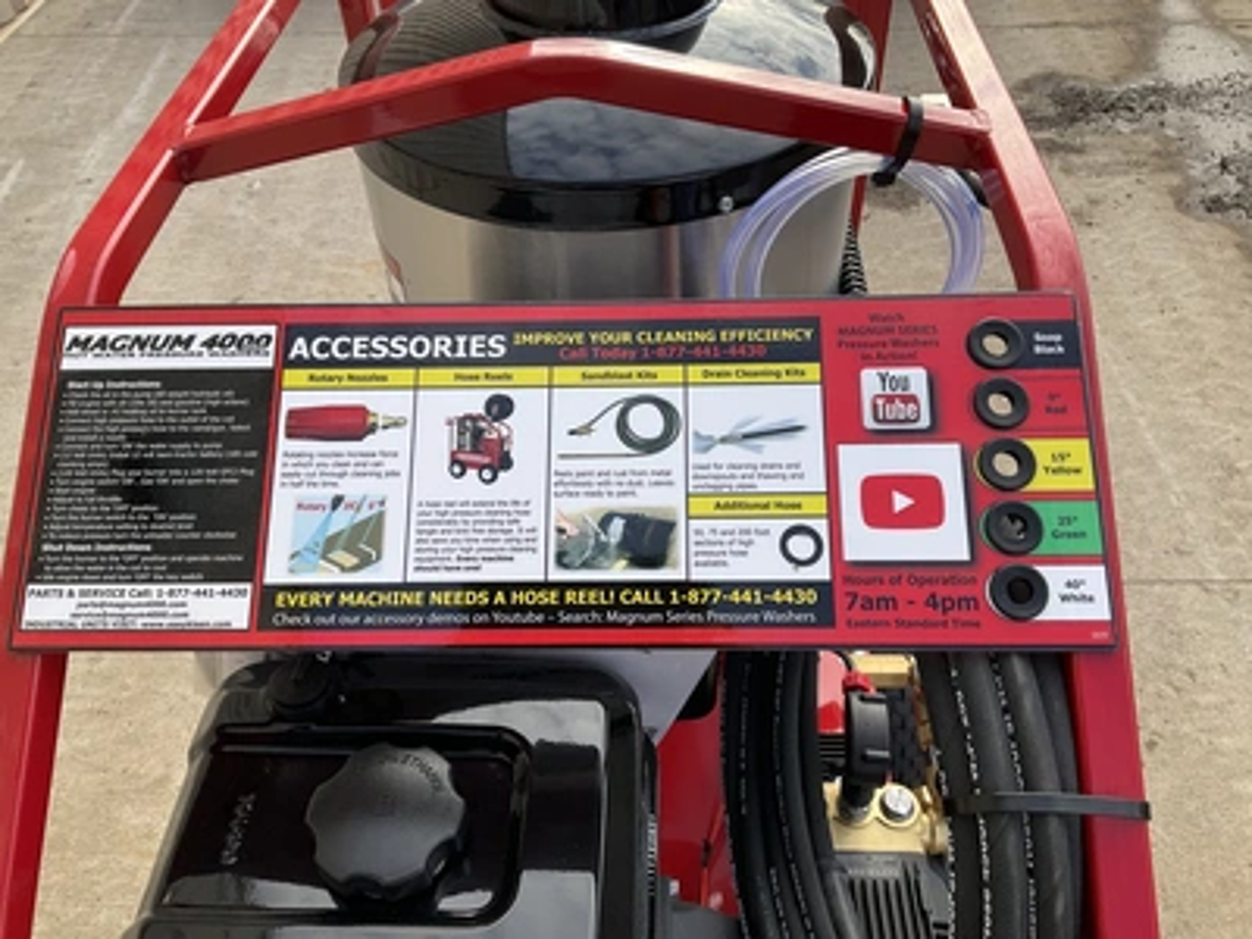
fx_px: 1049
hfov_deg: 61.7
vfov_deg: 48.2
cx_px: 626
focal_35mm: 29
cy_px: 470
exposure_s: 1/486
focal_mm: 3
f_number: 1.8
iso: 25
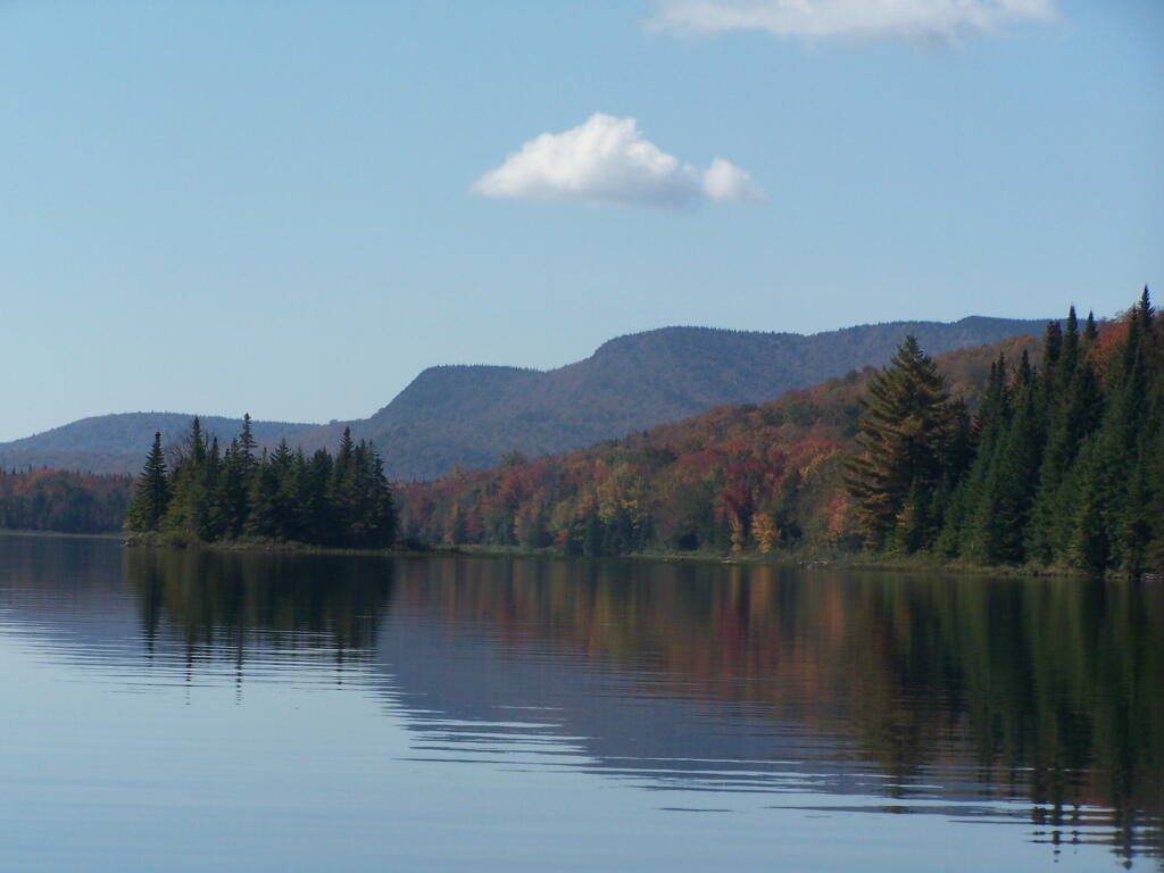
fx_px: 5347
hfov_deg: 12.4
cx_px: 582
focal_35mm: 159
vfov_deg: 9.3
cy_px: 436
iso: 80
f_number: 4.5
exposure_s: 1/1000
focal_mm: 26.4
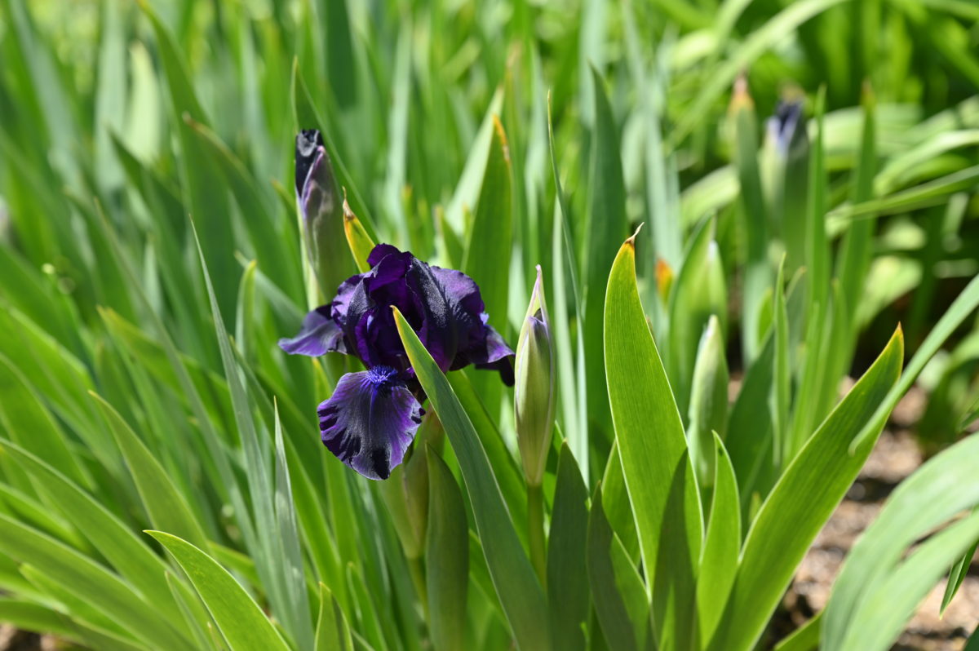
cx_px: 490
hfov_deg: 28.9
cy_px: 326
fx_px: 1902
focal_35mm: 70
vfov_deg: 19.4
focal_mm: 70
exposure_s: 1/250
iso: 100
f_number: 5.6
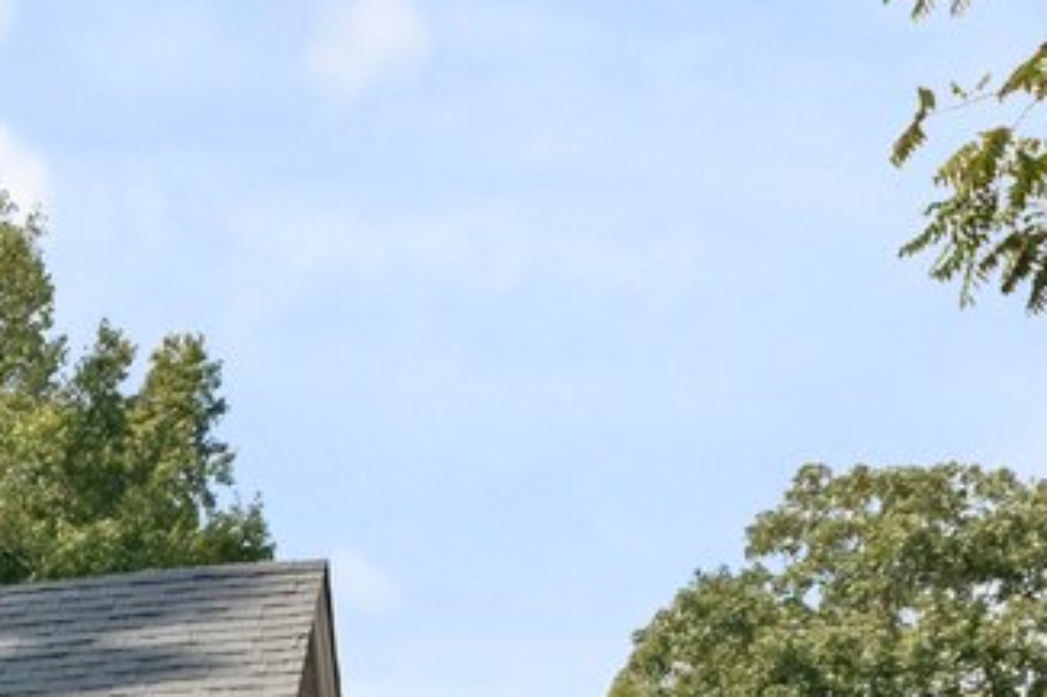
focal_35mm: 151
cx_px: -867
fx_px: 4389
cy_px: 1203
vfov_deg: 8.8
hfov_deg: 12.4
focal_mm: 24
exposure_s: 1/1600
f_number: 8
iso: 640
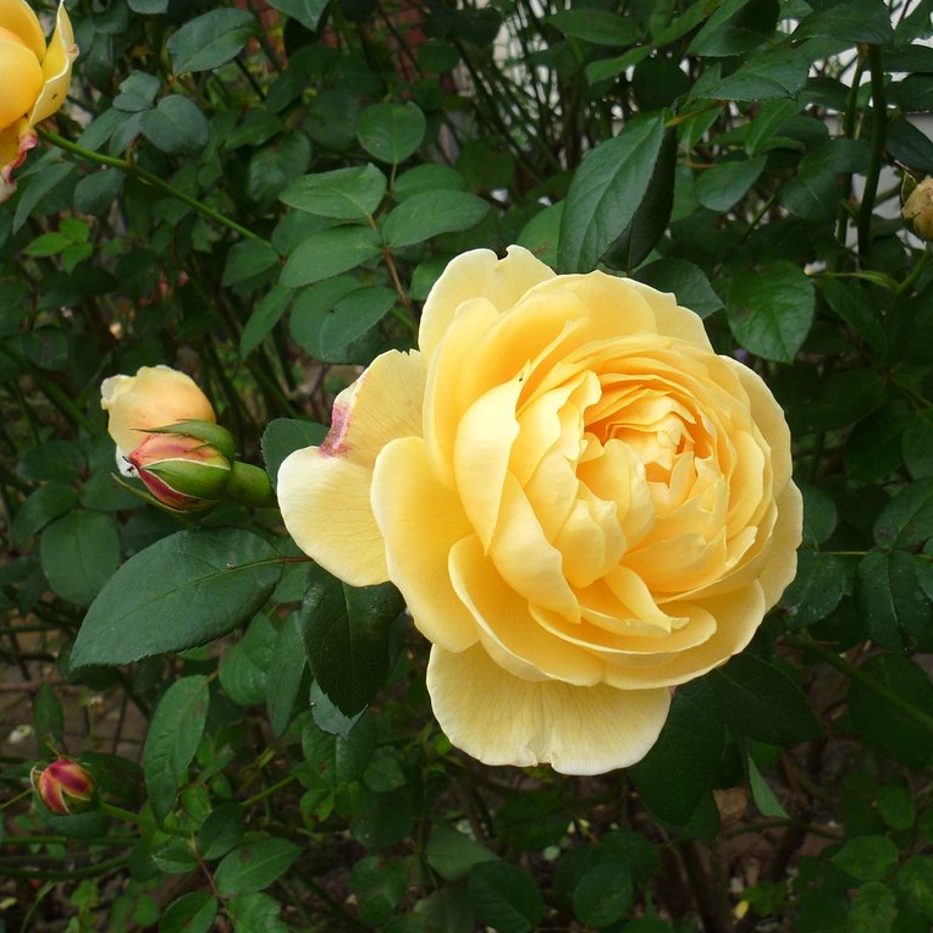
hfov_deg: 37.2
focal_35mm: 45
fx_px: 1372
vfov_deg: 37.6
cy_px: 465
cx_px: 604
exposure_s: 1/200
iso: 100
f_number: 4.5
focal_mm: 6.8
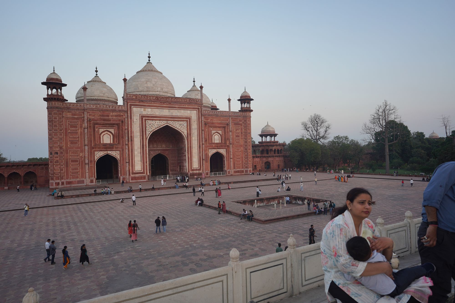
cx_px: 228
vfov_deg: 53.1
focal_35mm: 24
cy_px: 152
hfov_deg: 73.7
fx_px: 303
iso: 100
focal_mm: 24
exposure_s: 1/100
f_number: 4
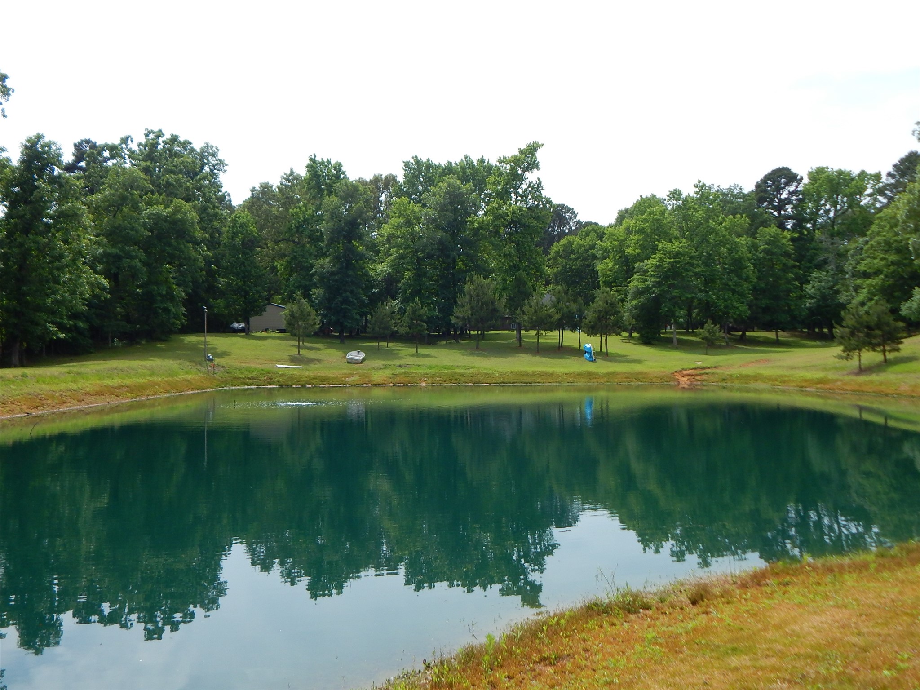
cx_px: 460
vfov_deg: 45.4
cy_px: 345
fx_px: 824
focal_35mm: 31
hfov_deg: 58.4
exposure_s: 1/1000
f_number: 3.2
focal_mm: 5.6
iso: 125
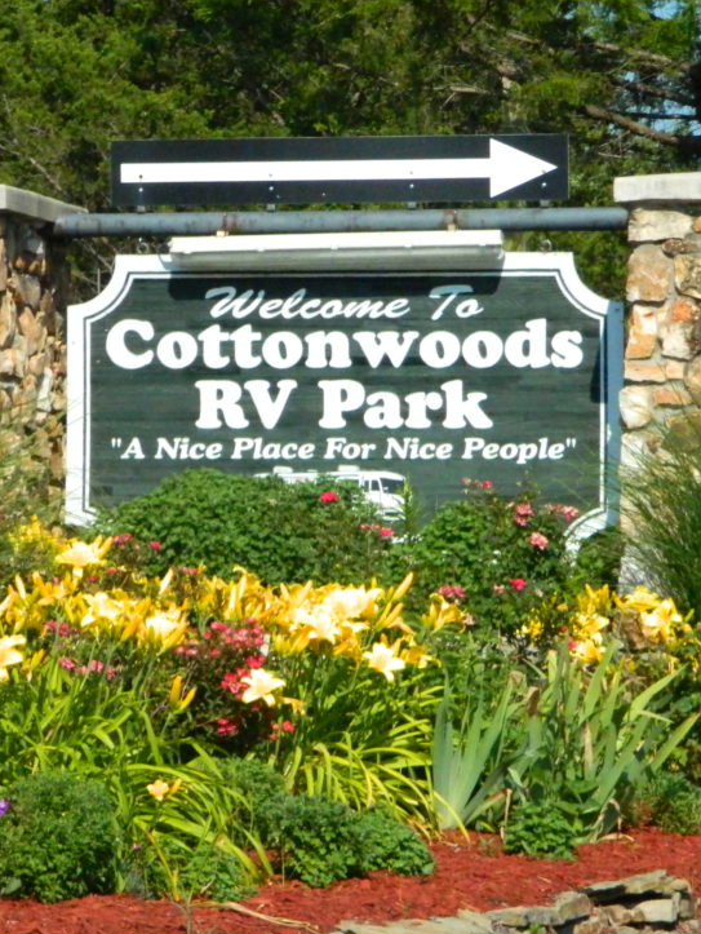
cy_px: 497
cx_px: 320
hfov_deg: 6.9
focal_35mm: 214
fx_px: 5773
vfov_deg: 9.2
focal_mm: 23.2
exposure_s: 1/800
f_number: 13.4
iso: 800
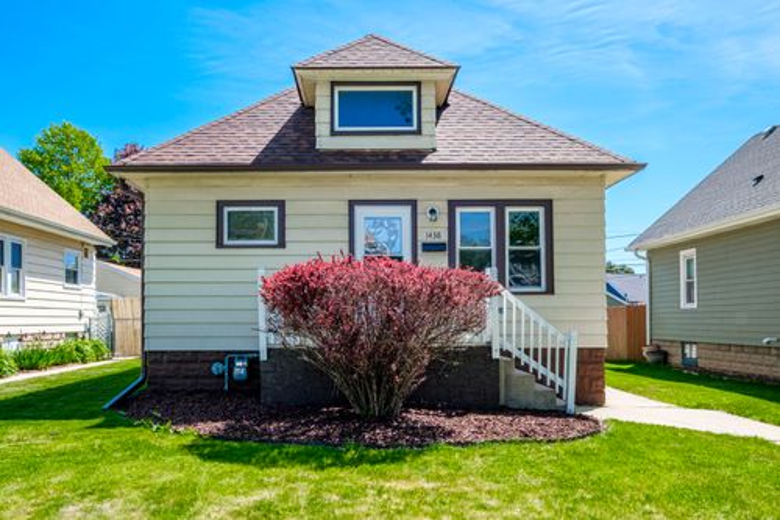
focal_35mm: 29
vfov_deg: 44.9
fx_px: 628
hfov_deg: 63.7
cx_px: 390
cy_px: 260
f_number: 8
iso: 160
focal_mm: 19.1
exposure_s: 1/350
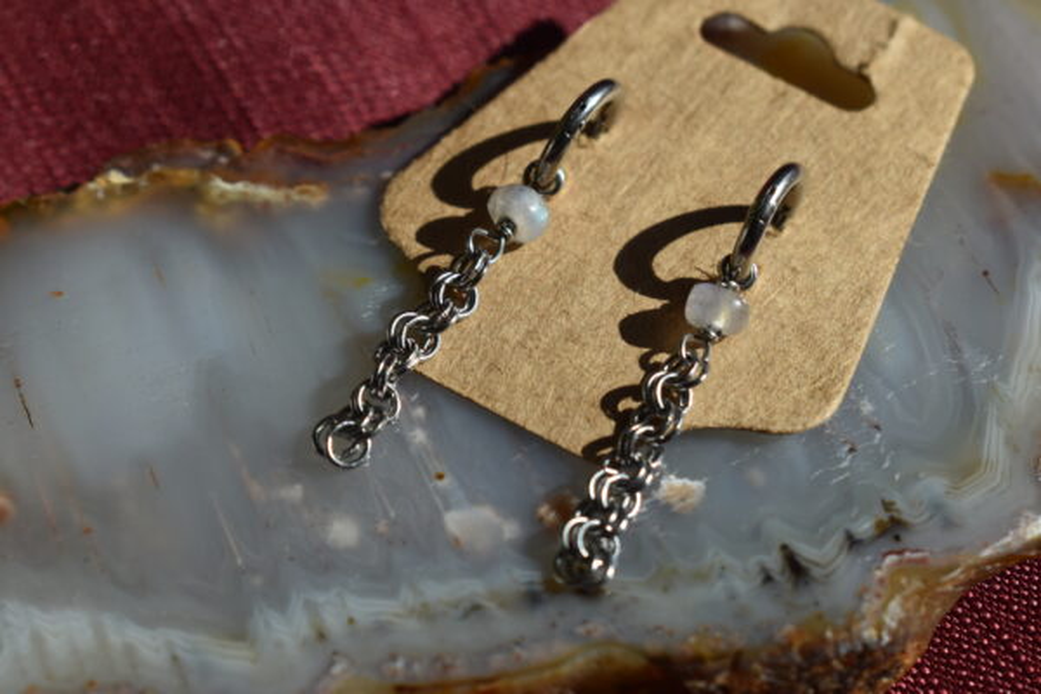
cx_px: 520
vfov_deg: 17.5
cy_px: 347
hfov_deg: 26.0
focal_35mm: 78
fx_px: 2255
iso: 100
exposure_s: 1/400
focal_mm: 52
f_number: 8
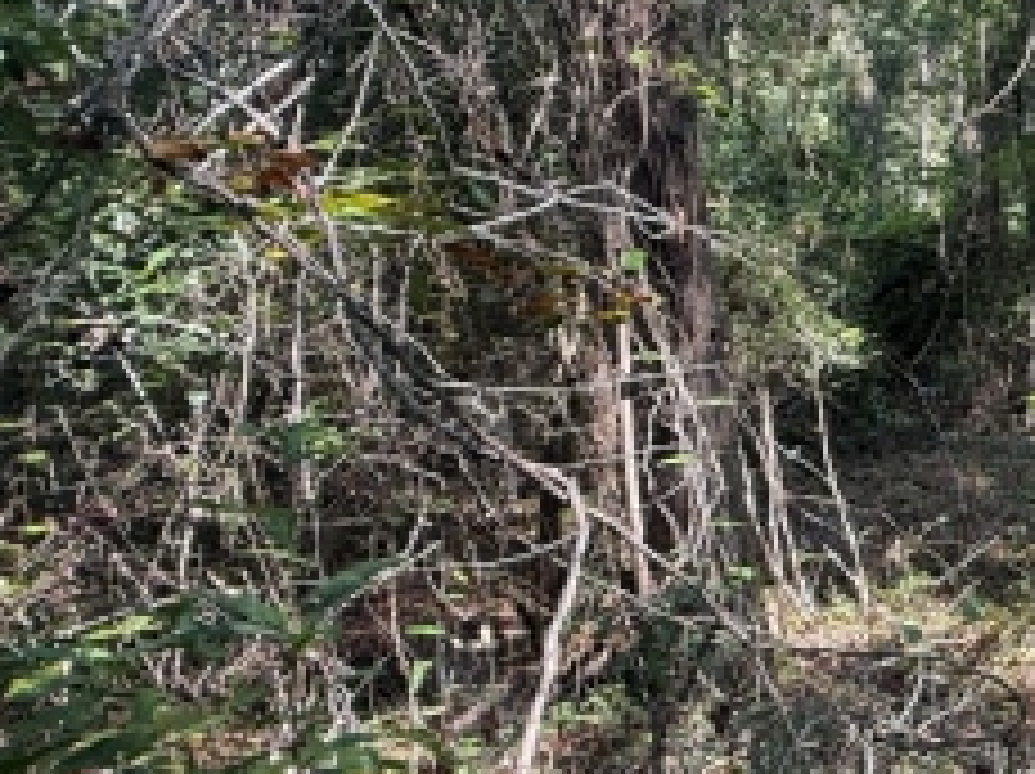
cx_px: 1377
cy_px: 292
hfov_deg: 33.4
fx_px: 1165
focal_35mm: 39
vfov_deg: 36.6
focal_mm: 2.22
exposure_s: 1/99
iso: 80
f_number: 2.2
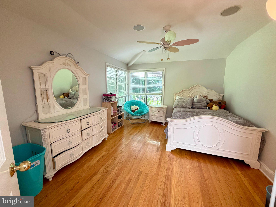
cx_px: 138
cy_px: 104
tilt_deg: -9.6
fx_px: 112
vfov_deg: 85.7
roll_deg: -0.1
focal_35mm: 14
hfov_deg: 102.1
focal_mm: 2.22
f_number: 2.2
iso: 250
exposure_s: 1/60
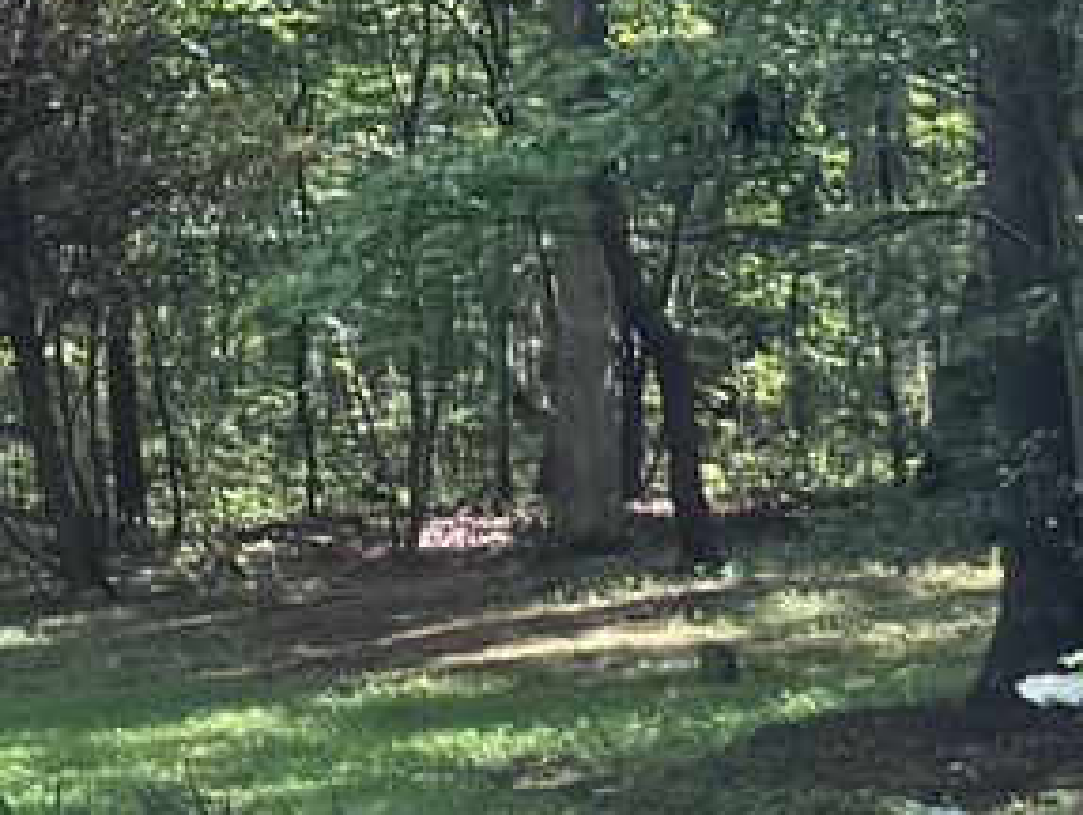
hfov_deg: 10.3
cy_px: 64
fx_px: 5357
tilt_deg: +4.9
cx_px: -1298
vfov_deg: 8.7
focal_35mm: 171
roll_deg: -0.9
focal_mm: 6.76
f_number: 1.78
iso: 80
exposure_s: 1/302
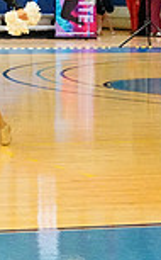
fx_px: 1312
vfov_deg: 11.2
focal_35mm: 186
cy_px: 13
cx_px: -298
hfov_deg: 6.5
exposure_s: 1/1000
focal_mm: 48
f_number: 4
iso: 25600
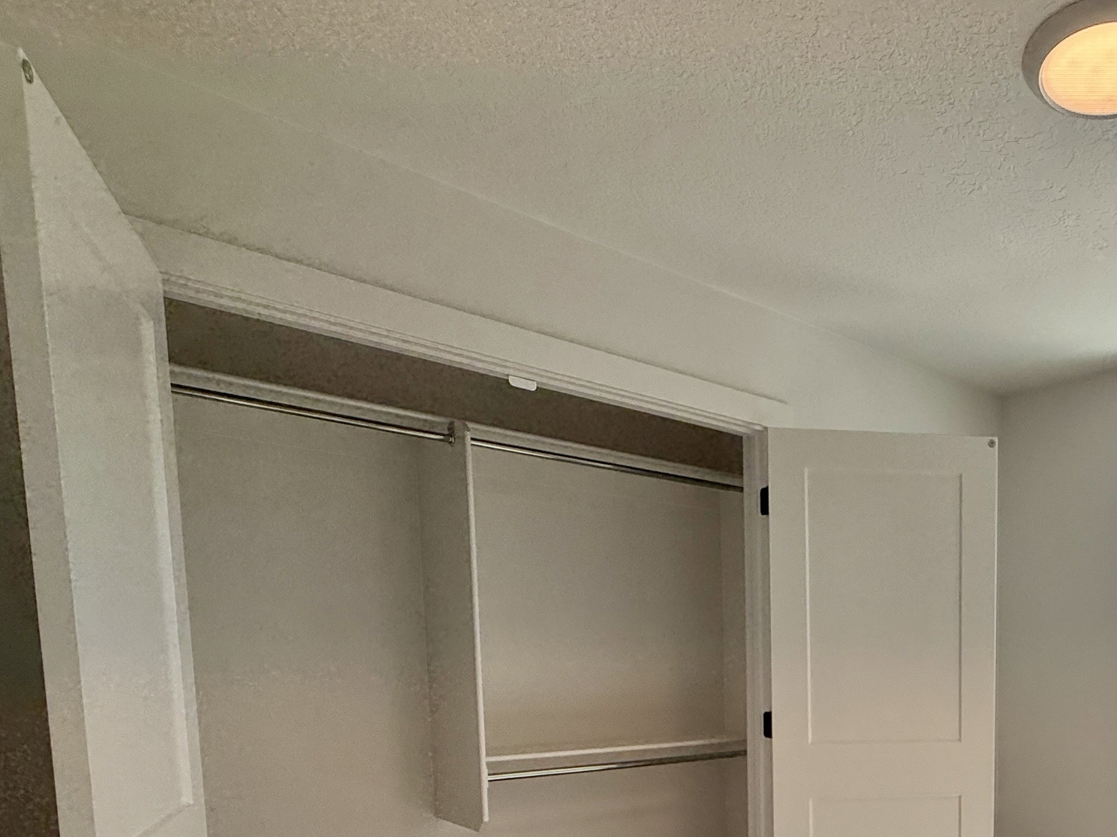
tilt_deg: -5.1
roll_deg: -0.3
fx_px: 871
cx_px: 960
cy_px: 745
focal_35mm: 27
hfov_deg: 58.0
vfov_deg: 46.6
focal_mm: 2.22
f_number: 2.2
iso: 64
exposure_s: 1/955
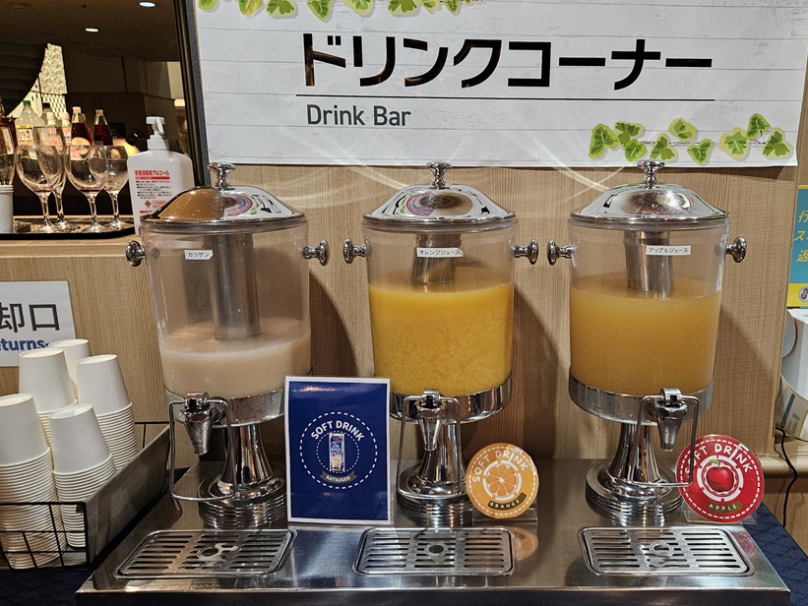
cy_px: 288
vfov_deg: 49.7
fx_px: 654
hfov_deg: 62.9
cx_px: 481
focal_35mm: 28
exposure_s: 1/100
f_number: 1.8
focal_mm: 5.4
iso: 640
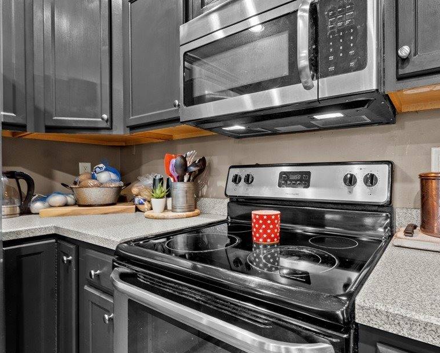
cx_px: 264
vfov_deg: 68.1
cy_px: 179
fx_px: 261
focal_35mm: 20
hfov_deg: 79.4
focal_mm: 10
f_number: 11
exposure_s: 3.2
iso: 400
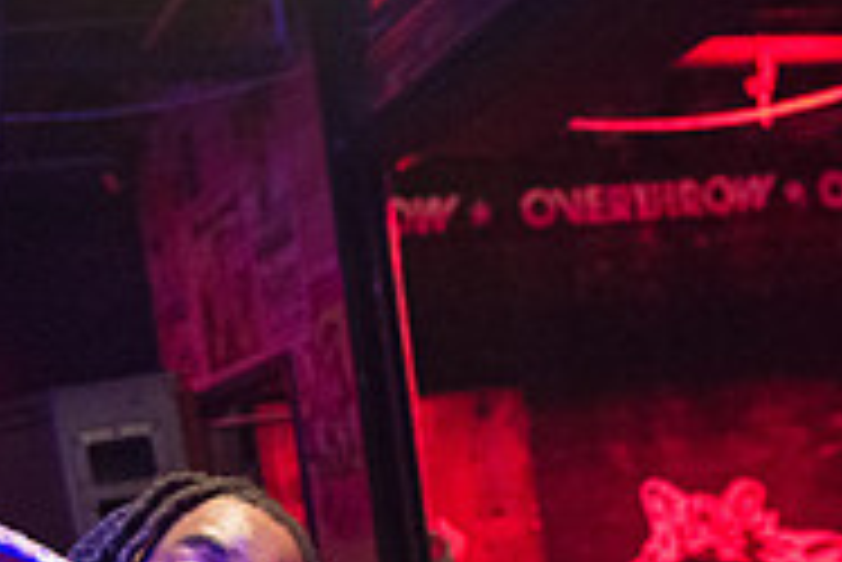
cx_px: 527
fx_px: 2107
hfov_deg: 22.6
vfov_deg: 14.6
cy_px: 722
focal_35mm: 90
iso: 5000
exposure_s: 1/320
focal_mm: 29
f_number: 2.8
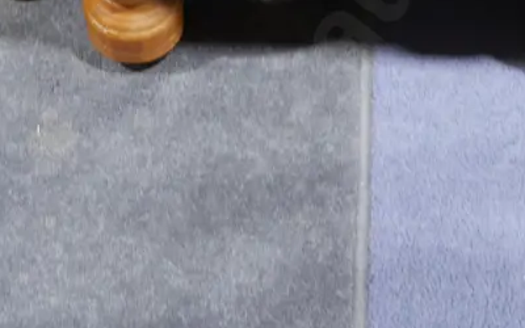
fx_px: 1087
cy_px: -22
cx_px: 391
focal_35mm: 76
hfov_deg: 26.8
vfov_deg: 16.7
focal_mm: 14
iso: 640
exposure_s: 1/60
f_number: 3.5
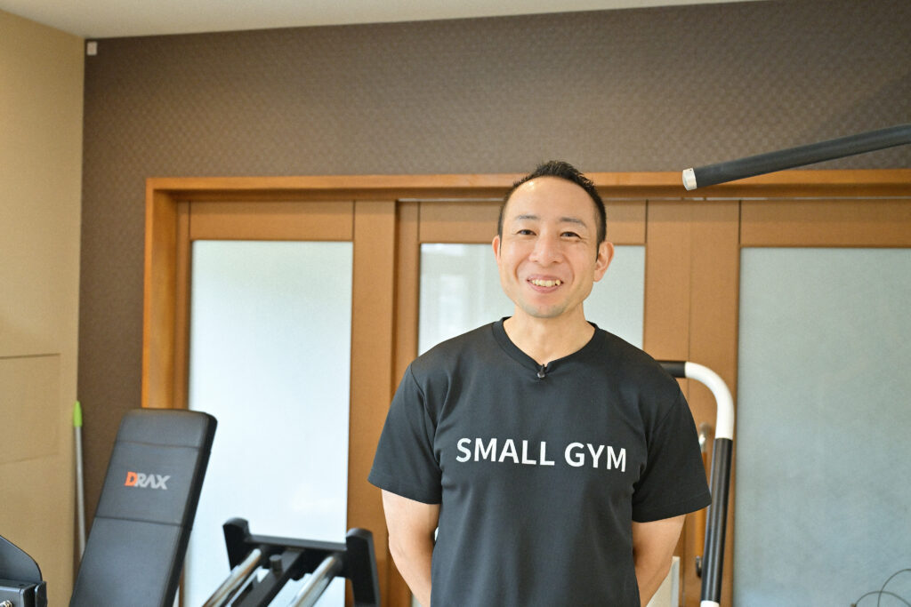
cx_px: 456
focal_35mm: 45
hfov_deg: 43.6
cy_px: 304
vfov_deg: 29.9
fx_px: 1139
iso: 1600
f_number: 4
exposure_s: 1/200
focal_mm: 45
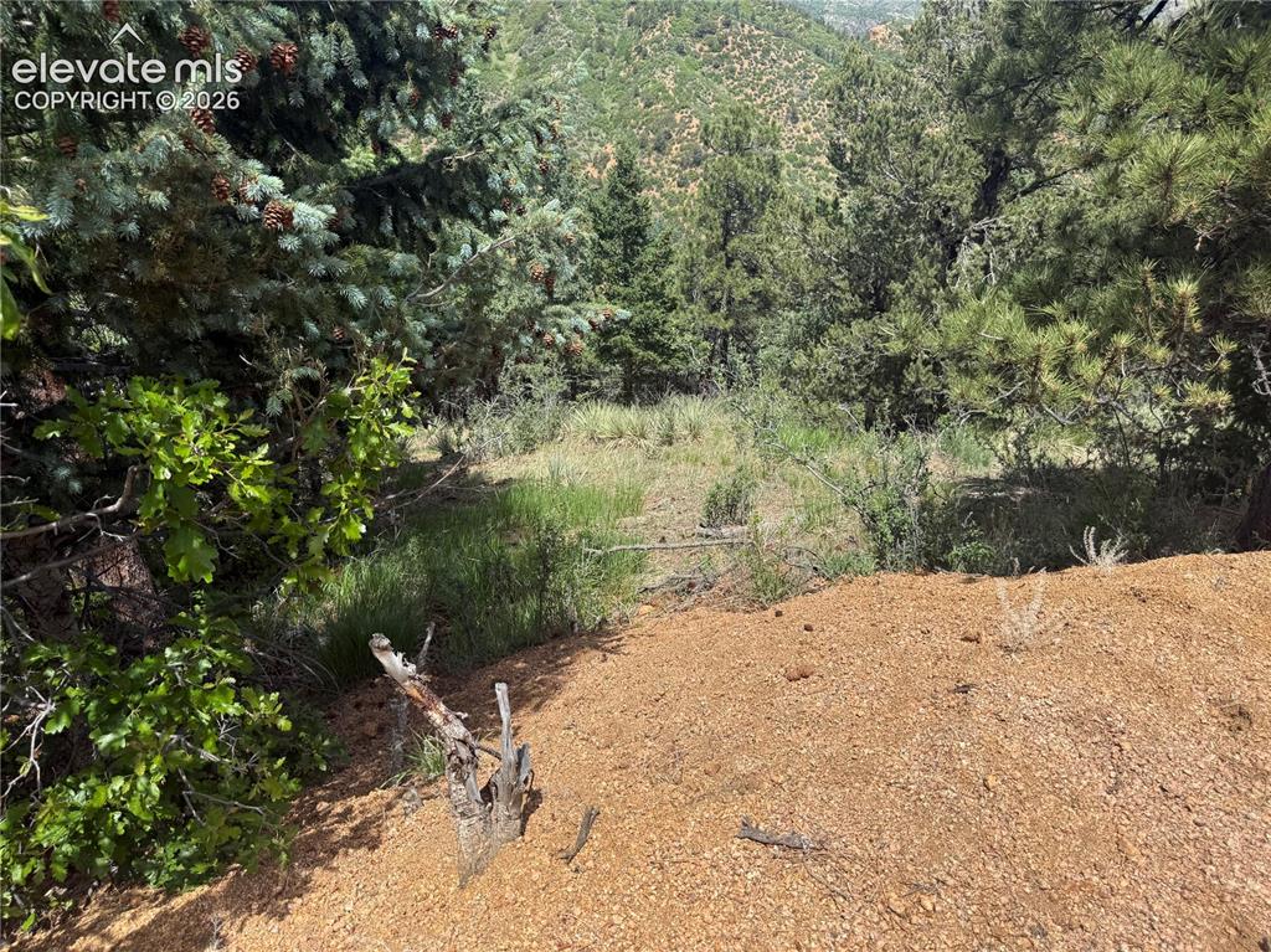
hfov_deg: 71.6
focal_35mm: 24
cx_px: 636
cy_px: 476
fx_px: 881
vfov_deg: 56.8
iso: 80
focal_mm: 6.76
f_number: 1.78
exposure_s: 1/3279
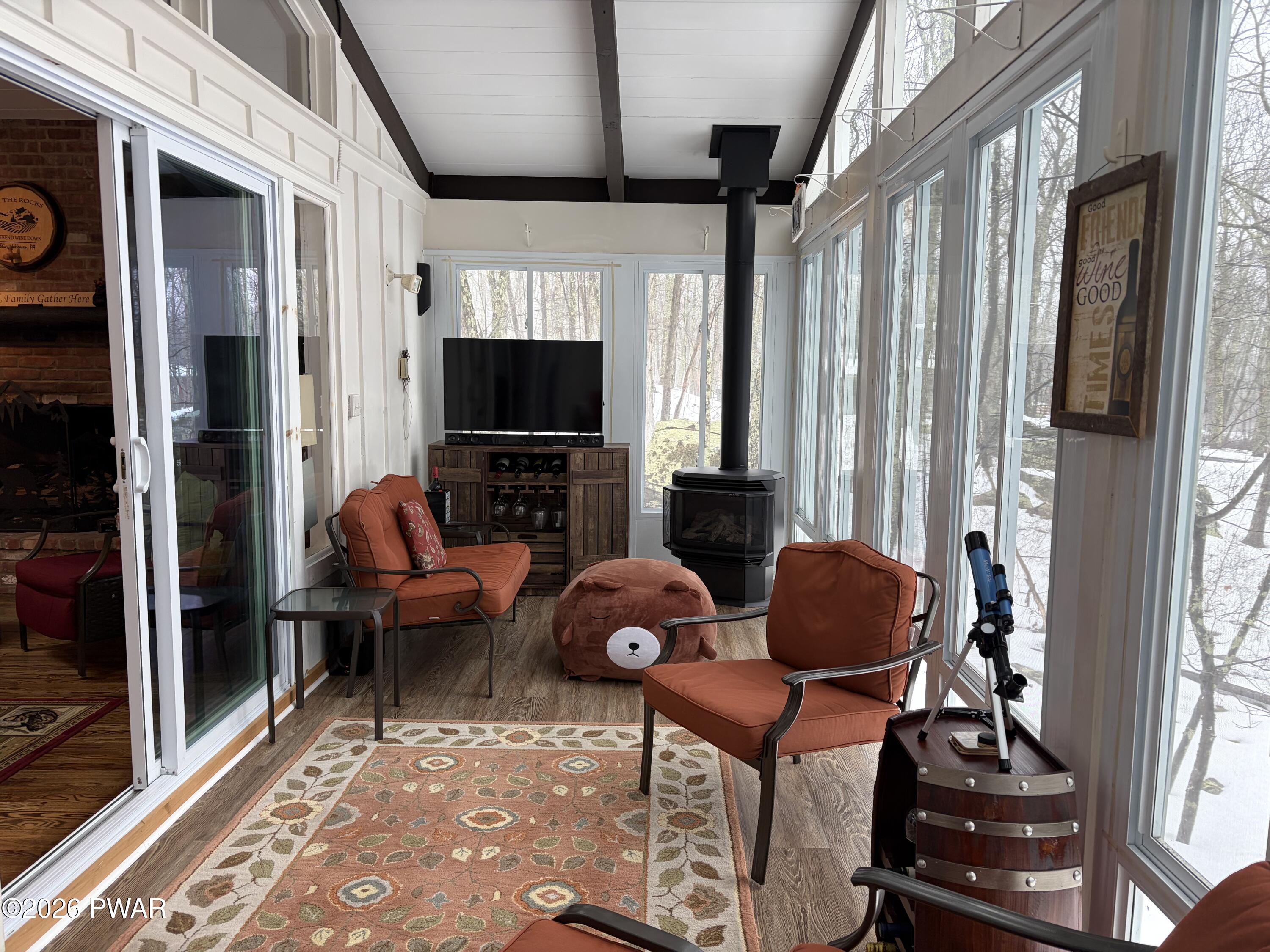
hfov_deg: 67.3
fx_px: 954
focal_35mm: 26
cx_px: 635
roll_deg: -0.1
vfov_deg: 53.1
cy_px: 476
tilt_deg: -6.6
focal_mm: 5.96
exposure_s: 1/121
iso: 80
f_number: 1.6
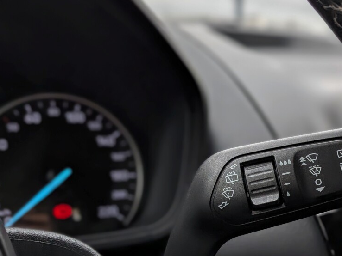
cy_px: 193
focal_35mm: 52
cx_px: 250
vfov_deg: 27.6
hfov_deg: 36.1
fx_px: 514
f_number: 1.7
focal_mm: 4.53
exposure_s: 1/319
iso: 30
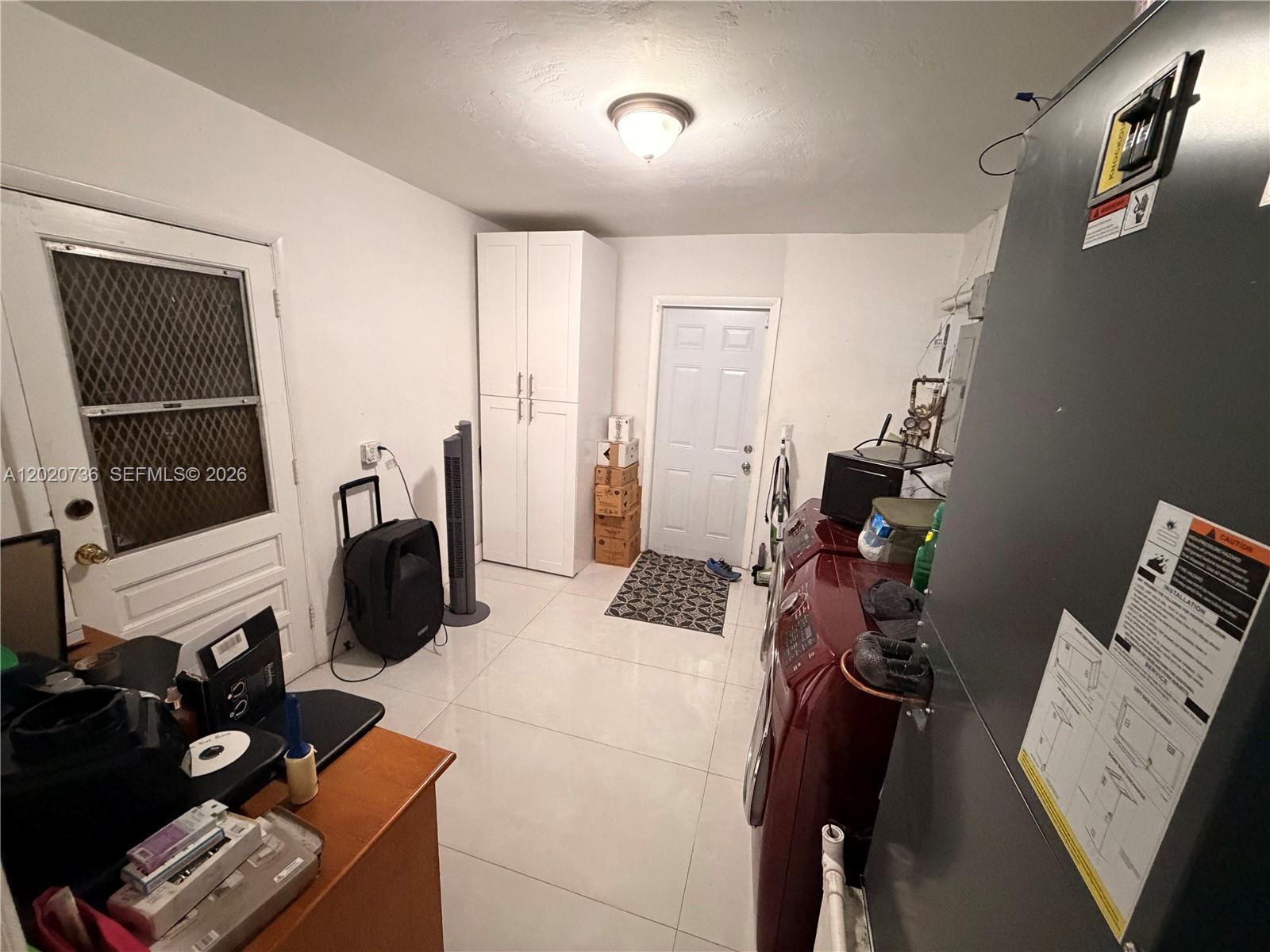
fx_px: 514
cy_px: 476
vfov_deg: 85.7
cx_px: 635
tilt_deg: -14.0
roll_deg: -1.6
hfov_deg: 102.1
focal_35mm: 14
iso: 1000
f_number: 2.2
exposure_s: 1/40
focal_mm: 2.22
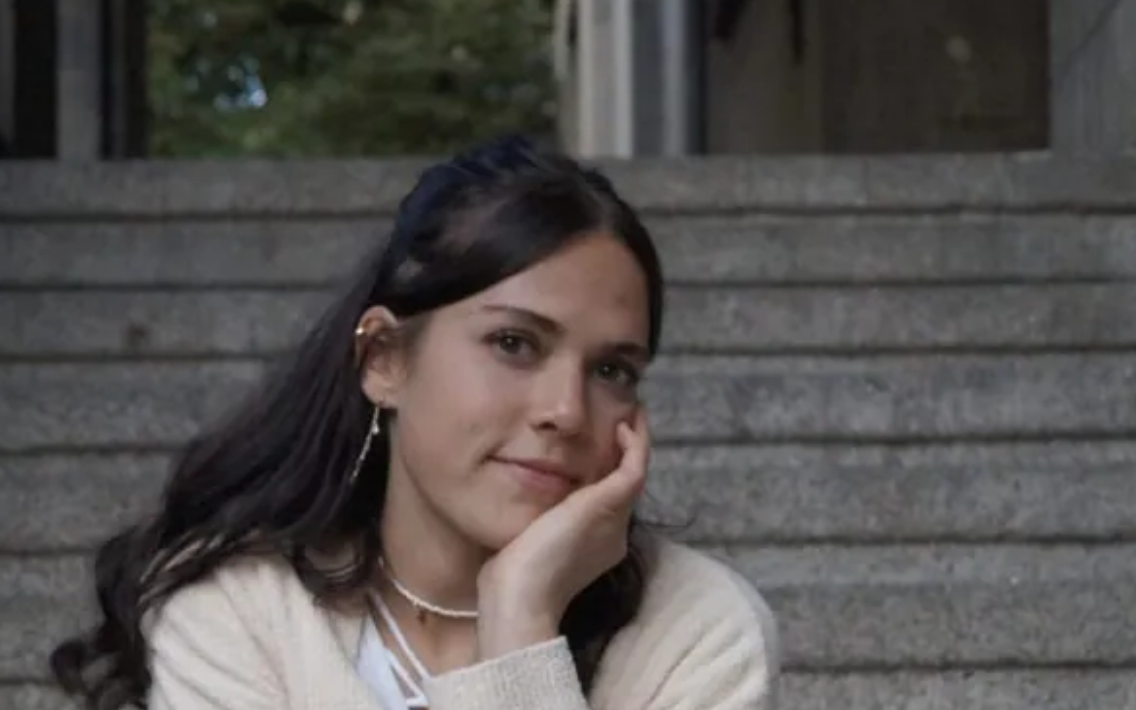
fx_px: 3063
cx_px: 499
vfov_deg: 13.1
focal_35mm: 99
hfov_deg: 21.0
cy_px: 689
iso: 3200
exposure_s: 1/160
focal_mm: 35
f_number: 5
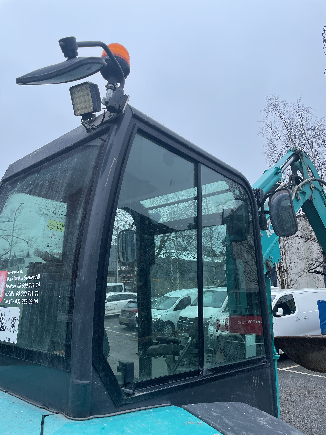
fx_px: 326
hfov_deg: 53.1
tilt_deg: +10.6
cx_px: 163
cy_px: 218
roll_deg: +1.5
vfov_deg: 67.3
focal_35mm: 26
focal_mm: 4.2
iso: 50
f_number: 1.6
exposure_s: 1/1114
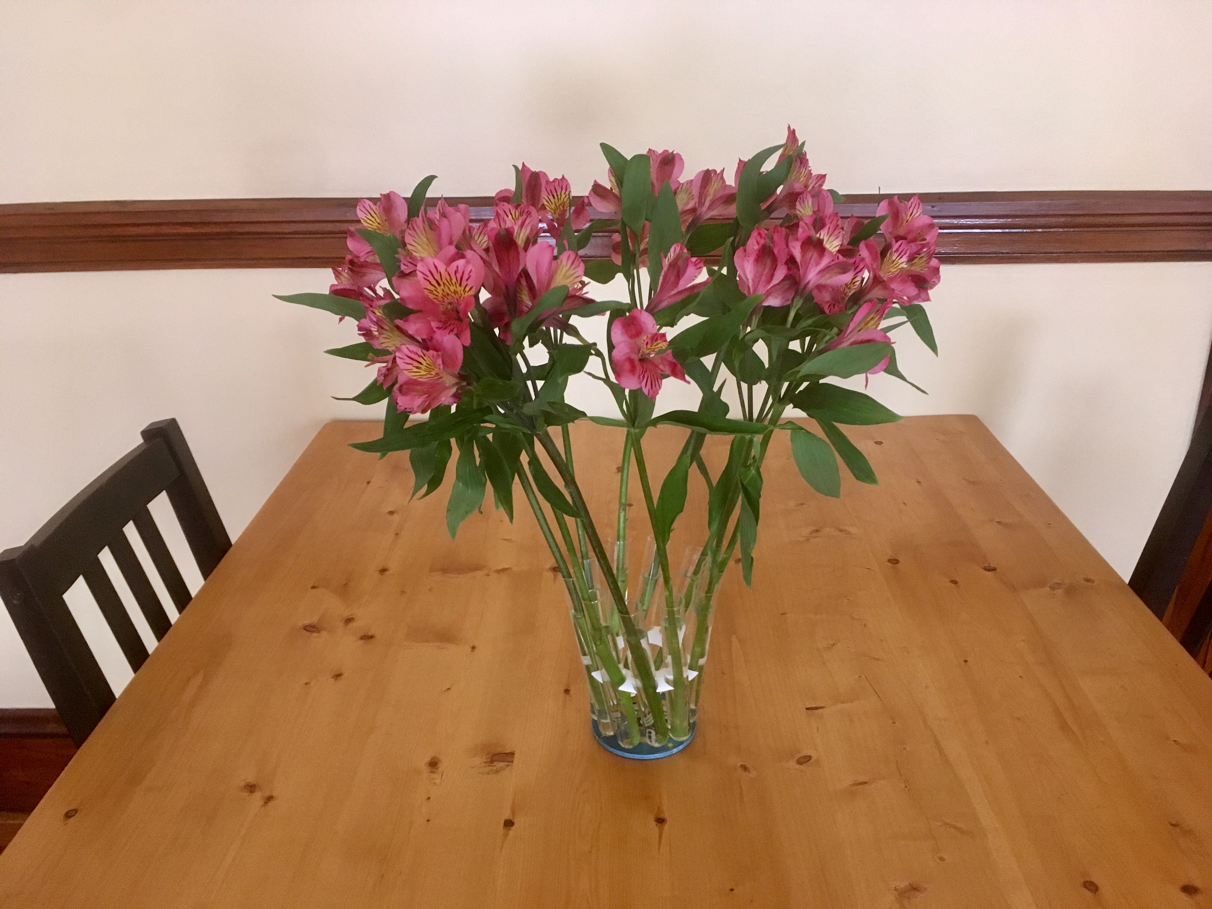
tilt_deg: -21.5
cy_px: 454
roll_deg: +0.4
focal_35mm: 29
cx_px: 606
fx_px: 1015
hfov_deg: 61.7
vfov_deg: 48.2
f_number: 2.2
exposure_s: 1/30
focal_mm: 4.15
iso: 160
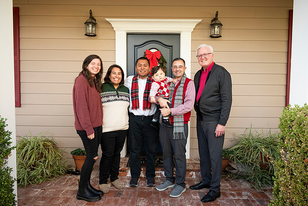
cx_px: 154
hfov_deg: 65.5
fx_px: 240
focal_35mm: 28
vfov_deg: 46.4
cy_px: 103
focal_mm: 28
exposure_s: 1/160
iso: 400
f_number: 4.2
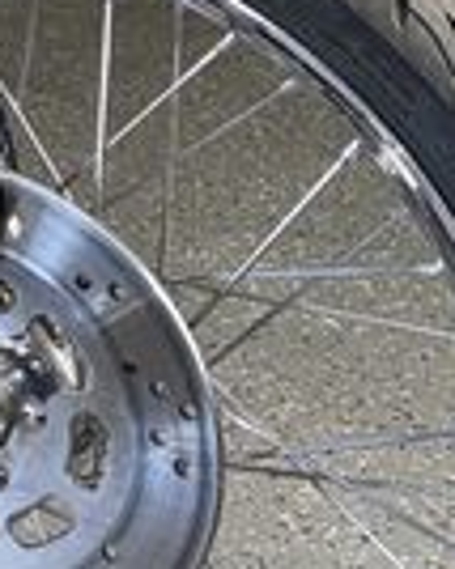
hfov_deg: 11.3
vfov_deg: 16.2
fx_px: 1887
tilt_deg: -12.5
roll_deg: -1.4
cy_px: -195
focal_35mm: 112
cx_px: -668
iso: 50
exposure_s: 1/30
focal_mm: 6.76
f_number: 1.78
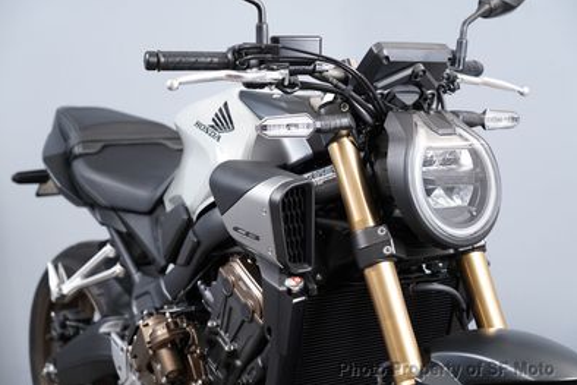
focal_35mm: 68
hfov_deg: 29.6
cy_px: 191
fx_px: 1090
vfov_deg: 20.0
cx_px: 291
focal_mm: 67
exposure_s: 1/100
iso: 1600
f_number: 4
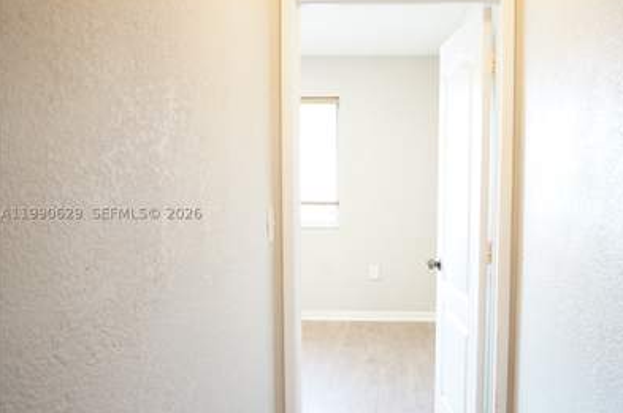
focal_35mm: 33
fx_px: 570
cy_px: 211
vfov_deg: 39.9
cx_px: 377
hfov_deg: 56.8
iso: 1600
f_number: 3.5
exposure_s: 1/60
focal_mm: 18
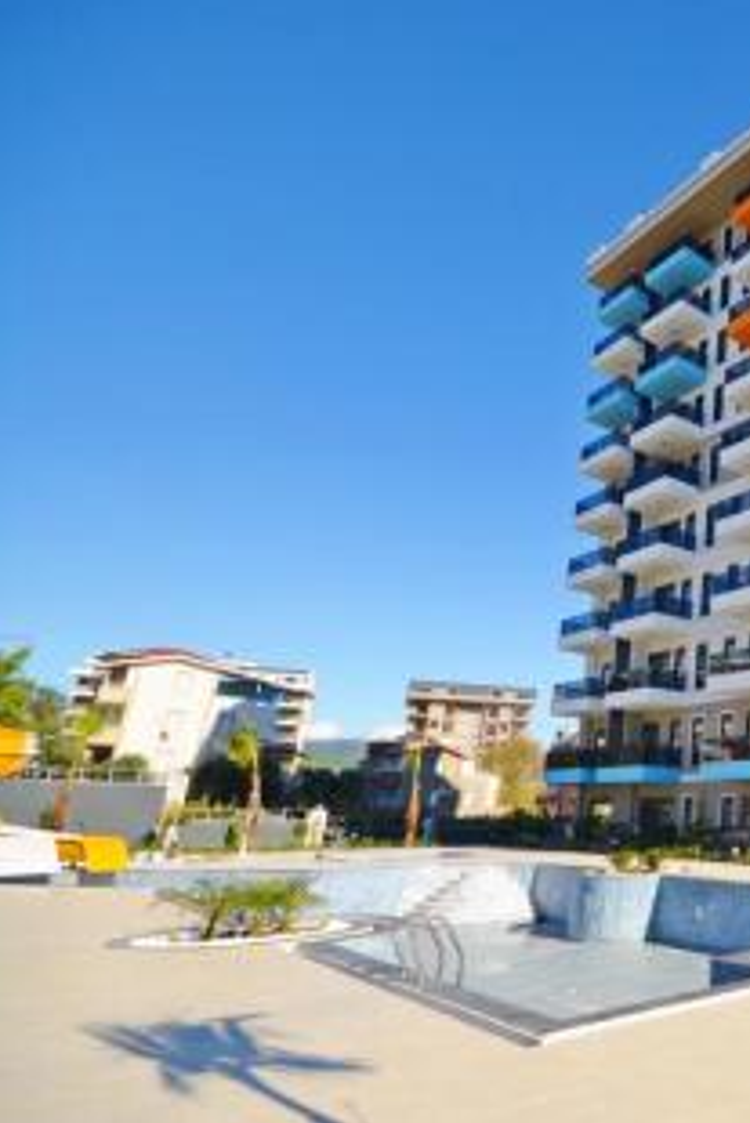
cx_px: 859
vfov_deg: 76.1
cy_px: 552
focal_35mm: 23
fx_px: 718
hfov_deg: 41.5
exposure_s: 1/250
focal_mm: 10
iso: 100
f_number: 8
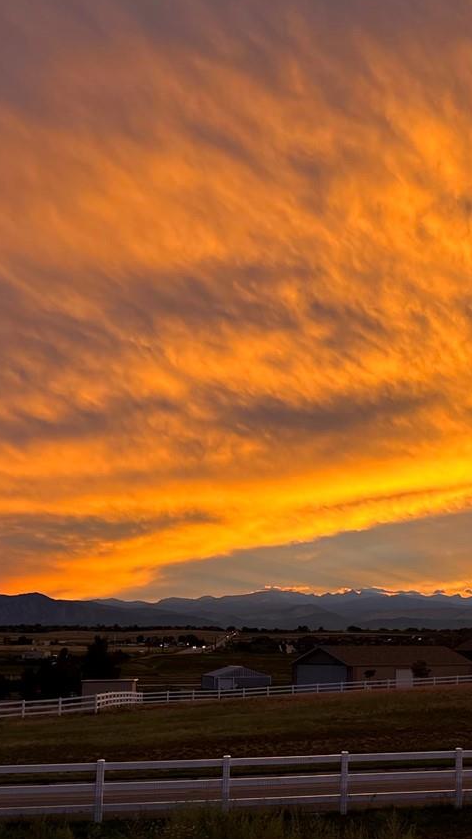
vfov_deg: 38.3
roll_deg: -0.4
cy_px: 508
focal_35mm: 54
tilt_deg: +6.6
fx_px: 1201
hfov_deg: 21.0
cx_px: 536
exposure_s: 1/233
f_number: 1.5
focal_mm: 5.7
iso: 40
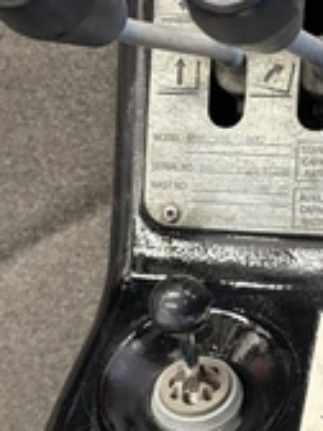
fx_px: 771
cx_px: 261
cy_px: 259
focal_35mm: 62
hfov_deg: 23.3
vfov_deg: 31.1
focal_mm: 5.96
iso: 400
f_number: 1.6
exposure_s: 1/60
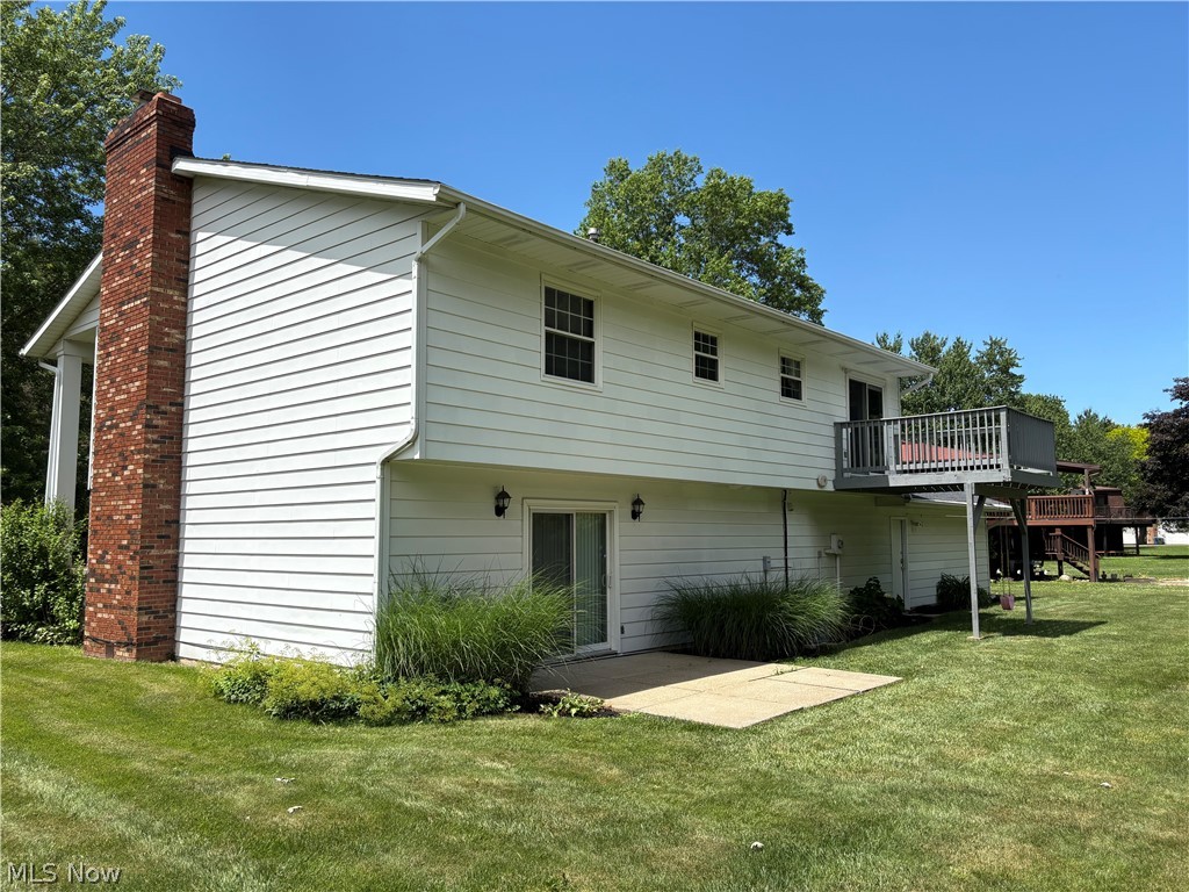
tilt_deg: +5.4
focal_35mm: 26
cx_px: 594
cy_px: 446
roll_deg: -0.5
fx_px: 893
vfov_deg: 53.1
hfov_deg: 67.3
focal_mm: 5.96
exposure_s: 1/2865
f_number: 1.6
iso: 50
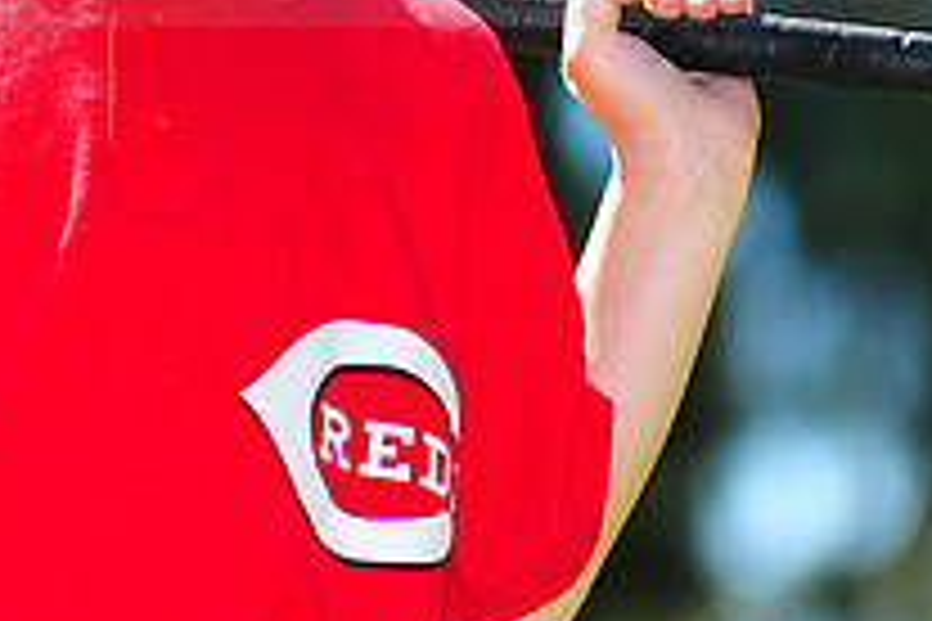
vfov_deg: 2.7
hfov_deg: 4.1
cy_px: -108
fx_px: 13073
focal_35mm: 505
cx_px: 171
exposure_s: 1/500
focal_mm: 180
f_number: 4.5
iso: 200
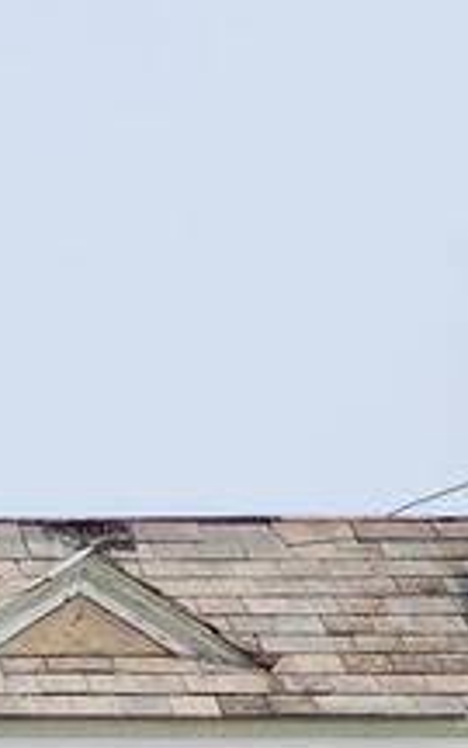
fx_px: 2490
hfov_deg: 9.1
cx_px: -839
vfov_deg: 13.7
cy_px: 1638
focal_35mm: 122
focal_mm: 5.4
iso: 20
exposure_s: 1/1610
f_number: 1.8
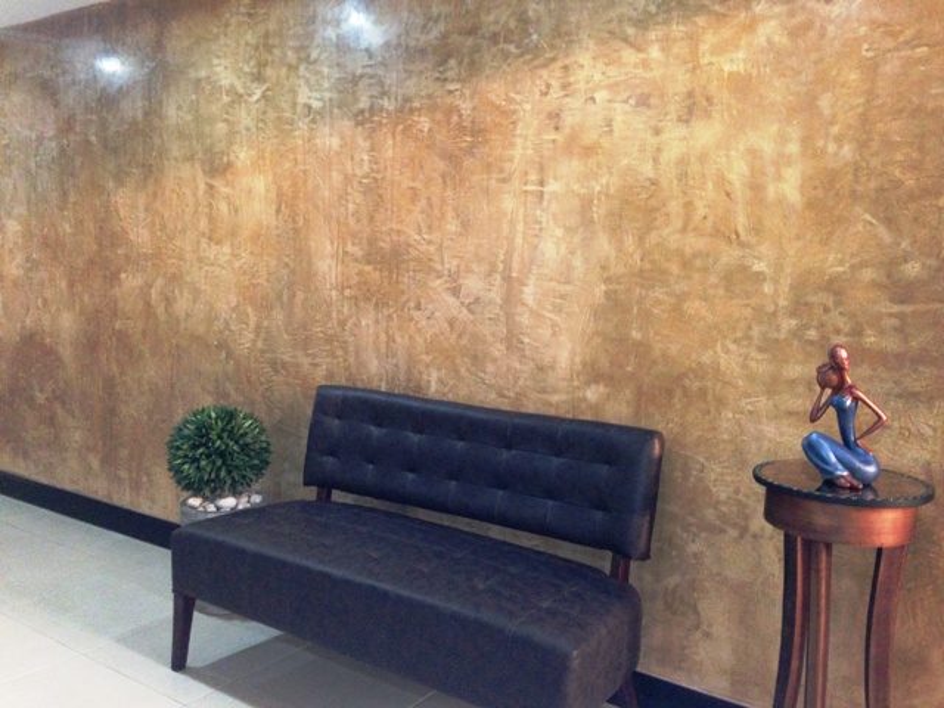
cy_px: 354
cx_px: 472
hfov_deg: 55.4
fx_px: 900
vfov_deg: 42.9
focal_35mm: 33
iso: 320
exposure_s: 1/16
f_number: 2.4
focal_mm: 4.12
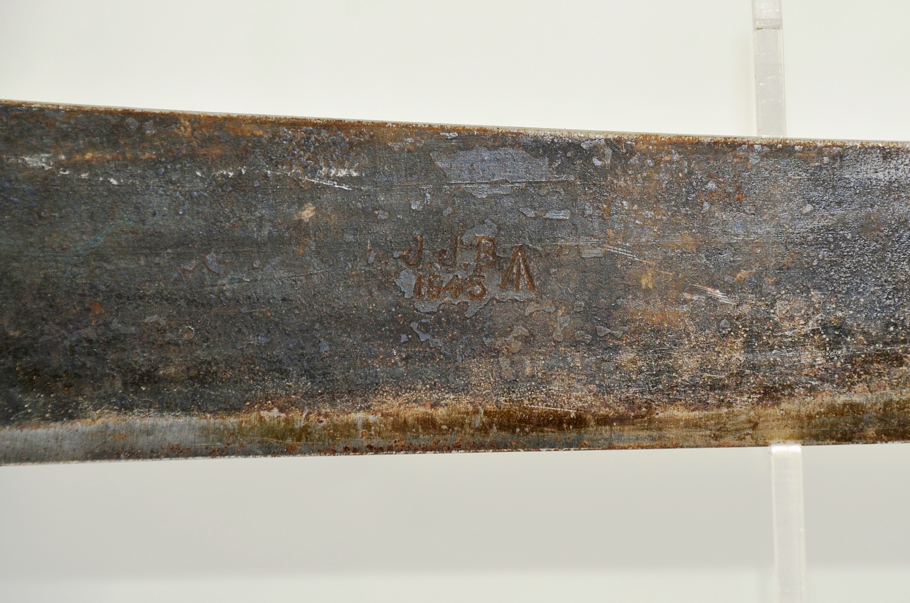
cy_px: 247
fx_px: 4717
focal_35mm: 187
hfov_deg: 11.0
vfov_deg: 7.3
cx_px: 561
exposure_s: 1/125
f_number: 5.6
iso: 250
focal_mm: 100
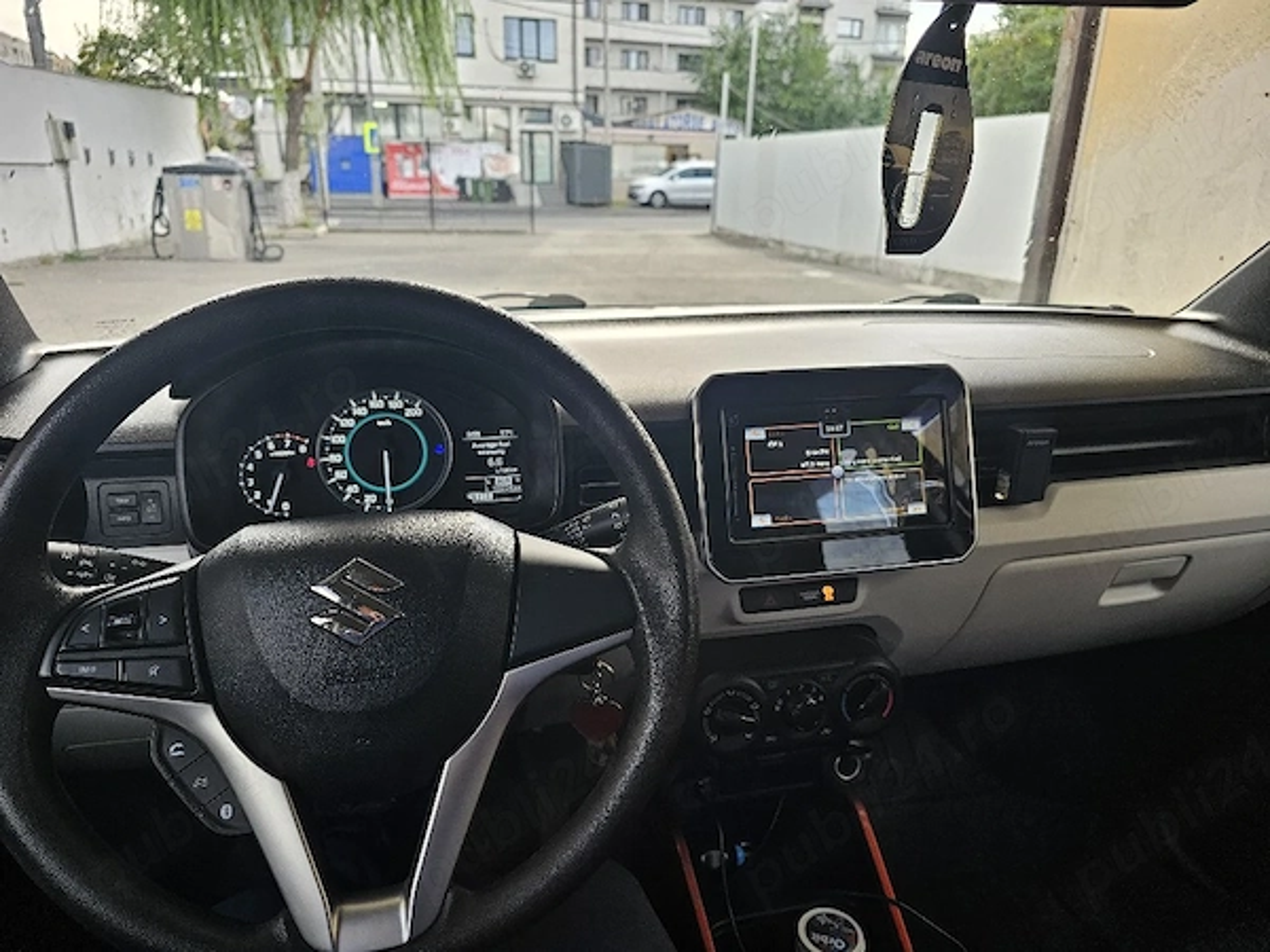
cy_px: 476
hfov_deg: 73.9
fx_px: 844
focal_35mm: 23
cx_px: 635
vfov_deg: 58.9
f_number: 1.7
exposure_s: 1/182
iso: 50
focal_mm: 6.3
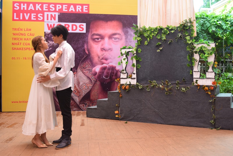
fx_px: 233
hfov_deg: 53.1
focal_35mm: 36
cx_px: 116
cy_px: 78
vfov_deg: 36.9
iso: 800
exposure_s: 1/125
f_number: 5.6
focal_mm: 24
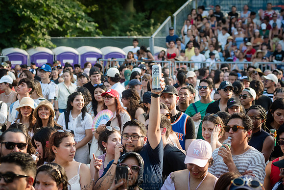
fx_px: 753
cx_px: 149
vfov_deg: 14.4
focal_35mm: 95
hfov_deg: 21.4
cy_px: 97
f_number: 4.5
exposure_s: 1/640
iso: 1000
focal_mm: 80
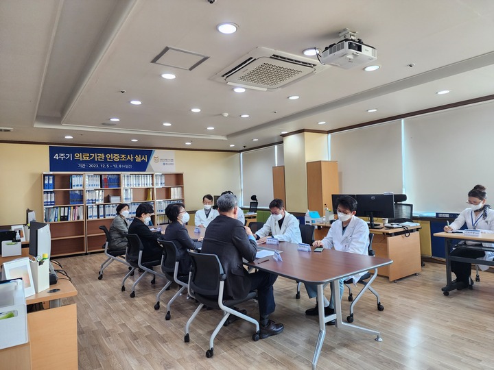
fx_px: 328
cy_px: 185
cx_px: 247
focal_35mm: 23
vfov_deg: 58.9
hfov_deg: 73.9
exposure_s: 1/120
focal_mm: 6.4
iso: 250
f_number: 1.8
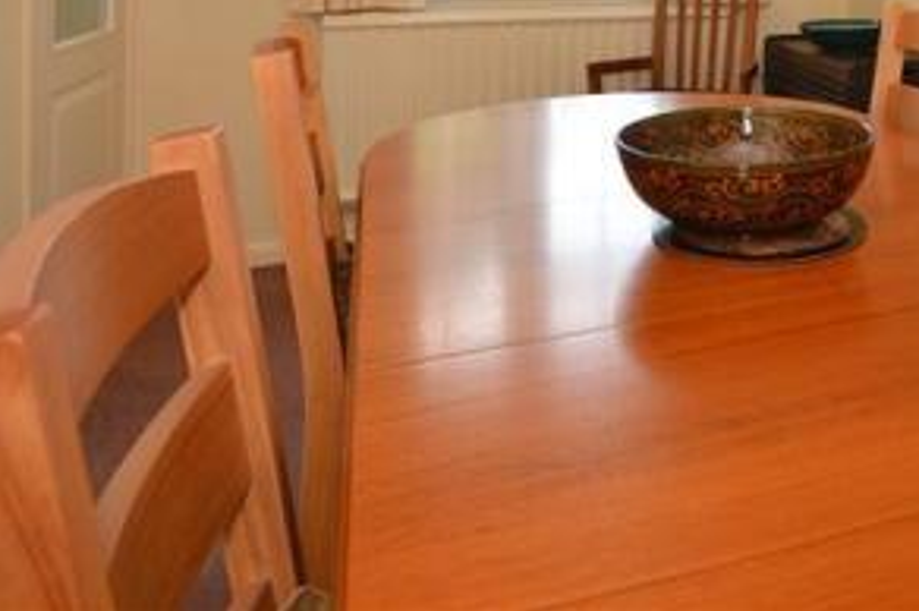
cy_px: -74
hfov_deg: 47.9
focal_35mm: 37
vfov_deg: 31.4
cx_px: 777
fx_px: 947
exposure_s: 1/10
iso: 200
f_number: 6.3
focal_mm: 11
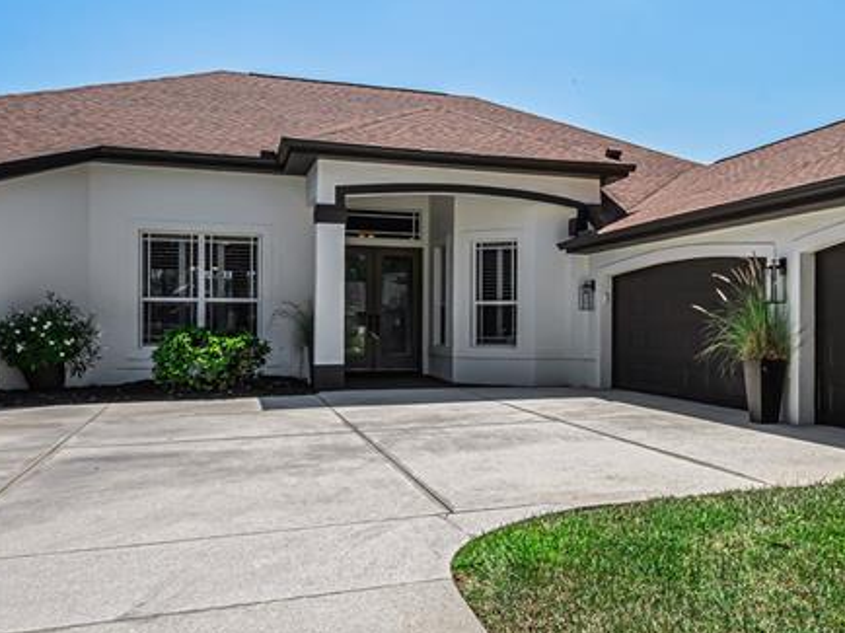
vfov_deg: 40.5
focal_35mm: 35
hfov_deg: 51.4
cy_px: 339
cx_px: 568
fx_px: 857
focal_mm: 15.5
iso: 320
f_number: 13
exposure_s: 1/500
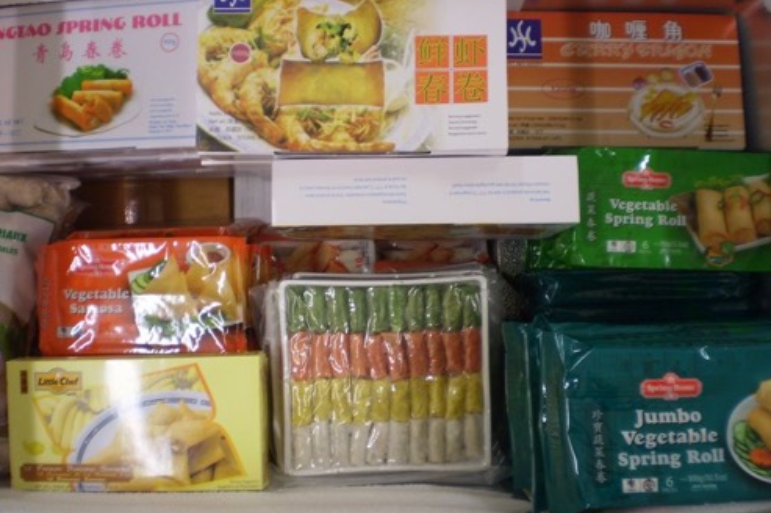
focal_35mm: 38
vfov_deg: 35.0
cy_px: 246
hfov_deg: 50.7
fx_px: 813
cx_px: 382
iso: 125
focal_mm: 6.3
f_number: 3.1
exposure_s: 1/15
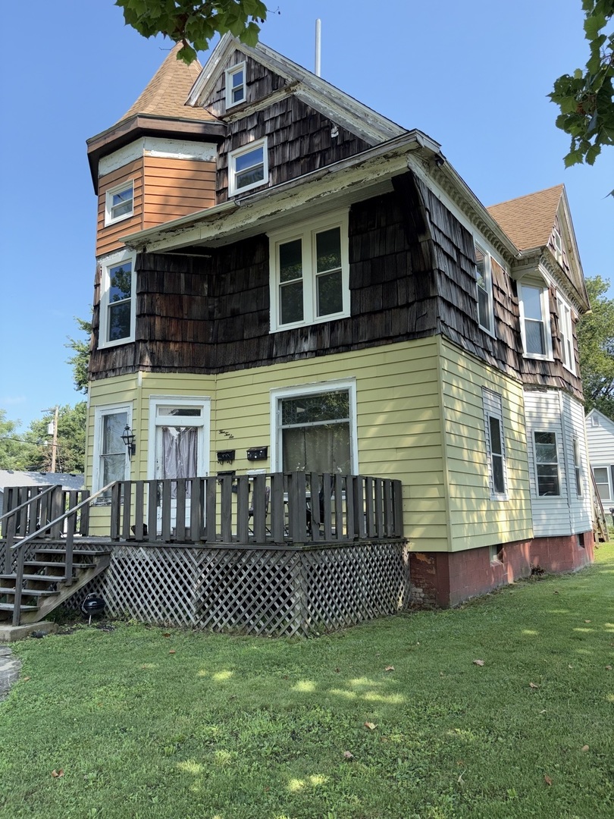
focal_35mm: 26
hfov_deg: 53.1
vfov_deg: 67.3
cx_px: 307
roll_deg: -0.8
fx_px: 615
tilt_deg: +10.5
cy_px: 410
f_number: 1.6
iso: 40
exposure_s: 1/773
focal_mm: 5.96
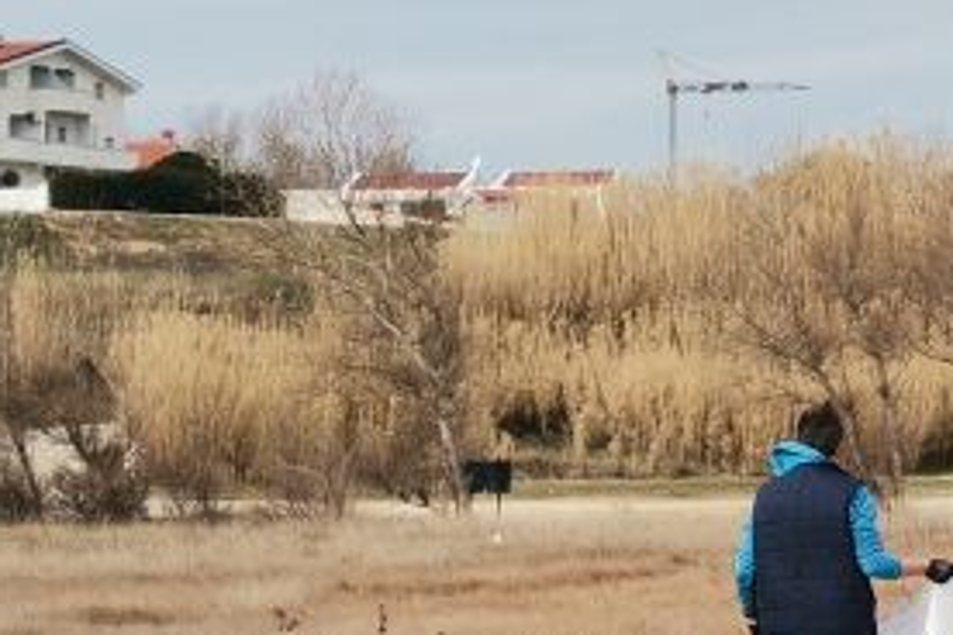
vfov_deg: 6.9
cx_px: 1557
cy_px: 59
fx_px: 5268
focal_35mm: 199
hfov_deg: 9.9
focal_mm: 4.75
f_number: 1.8
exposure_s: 1/1166
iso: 50
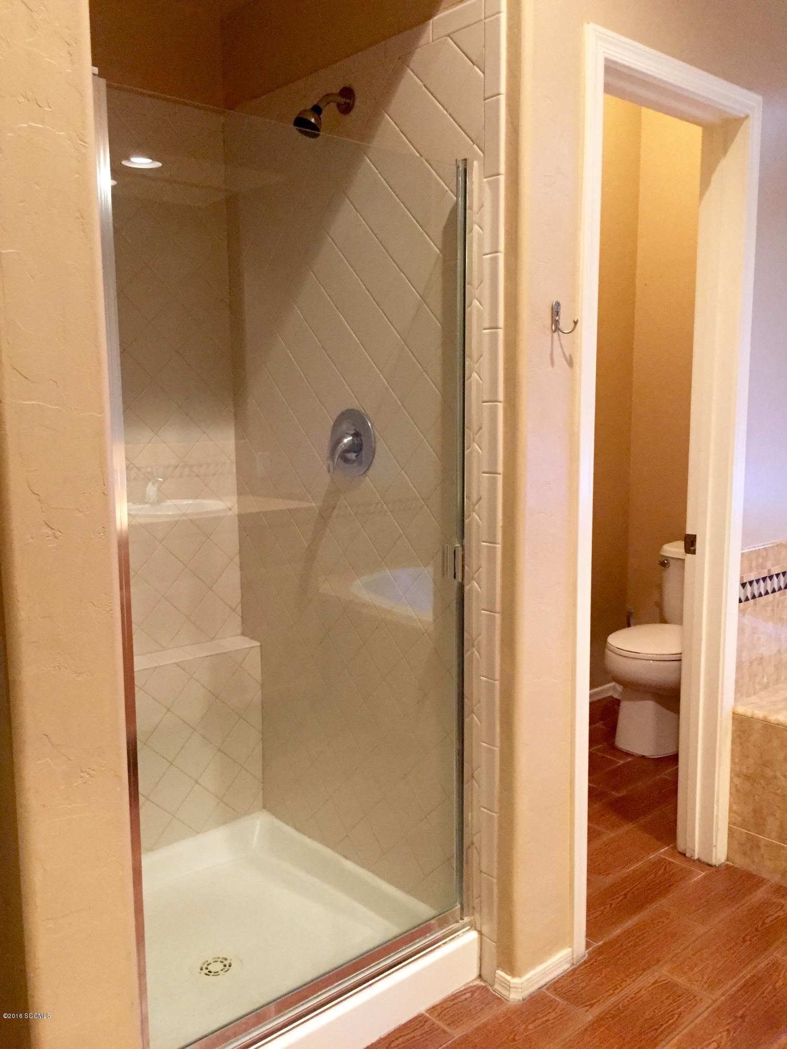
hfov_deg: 48.2
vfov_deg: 61.7
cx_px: 394
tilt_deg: -9.0
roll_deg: +1.0
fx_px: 879
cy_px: 524
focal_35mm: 29
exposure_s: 1/20
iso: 250
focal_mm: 4.15
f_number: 2.2
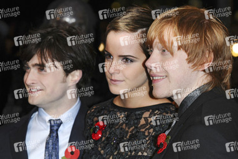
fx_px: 1041
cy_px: 80
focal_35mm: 158
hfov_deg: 13.0
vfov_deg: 8.7
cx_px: 119
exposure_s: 1/160
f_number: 5
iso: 400
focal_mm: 105
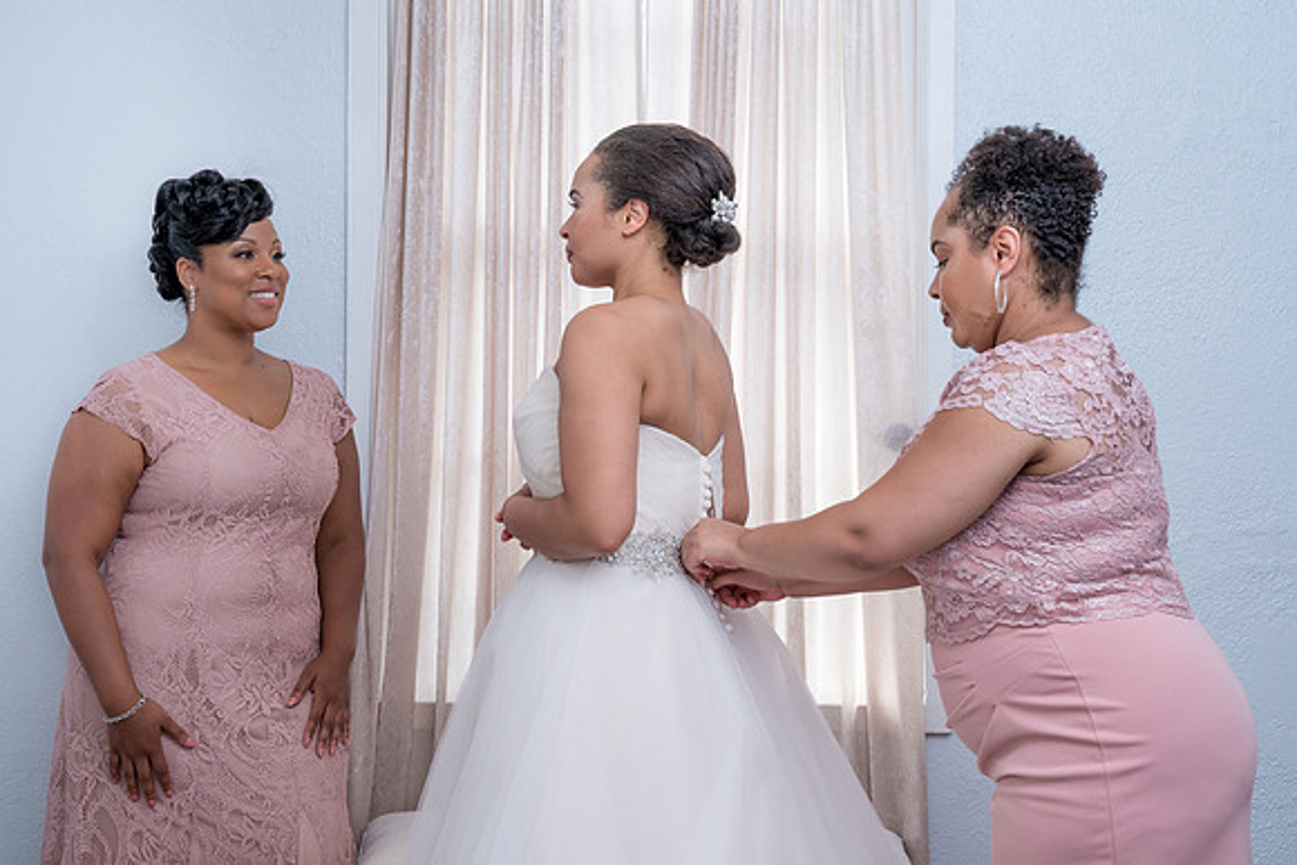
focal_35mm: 57
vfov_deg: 24.0
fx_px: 2038
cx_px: 669
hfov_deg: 35.3
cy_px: 387
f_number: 6.3
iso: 1250
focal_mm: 50
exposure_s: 1/160
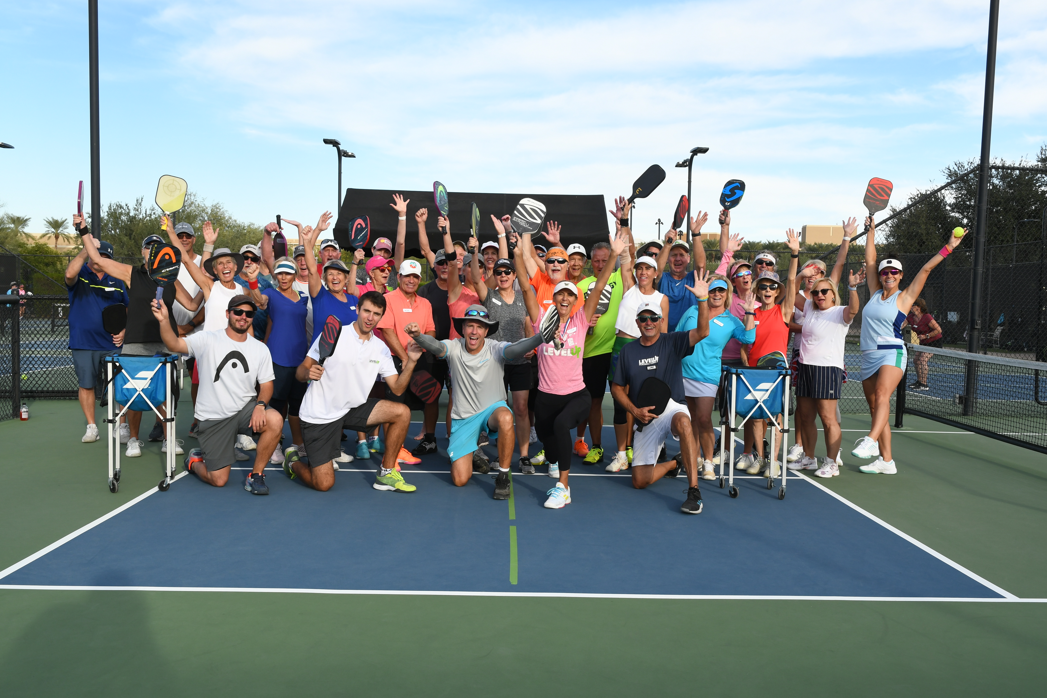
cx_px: 524
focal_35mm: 33
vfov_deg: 40.0
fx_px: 960
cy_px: 349
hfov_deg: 57.2
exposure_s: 1/250
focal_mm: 22
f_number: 8
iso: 250
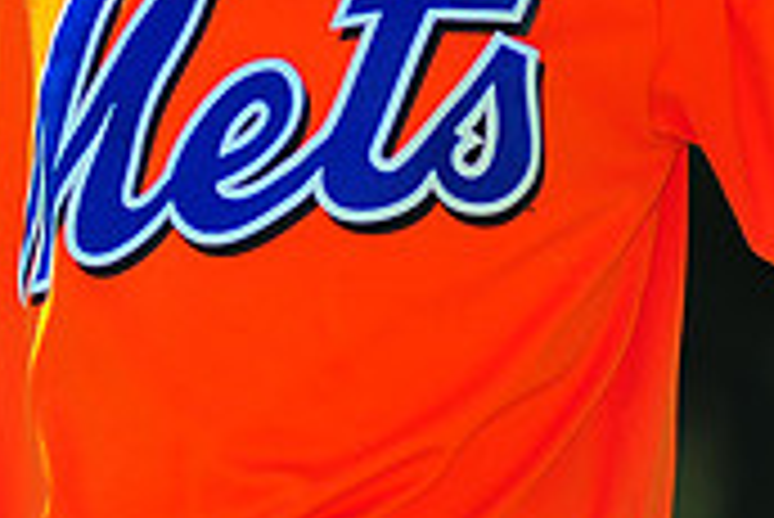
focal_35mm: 606
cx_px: 436
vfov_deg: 2.3
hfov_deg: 3.4
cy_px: -239
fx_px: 13040
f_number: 4
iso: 200
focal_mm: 180
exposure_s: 1/1000
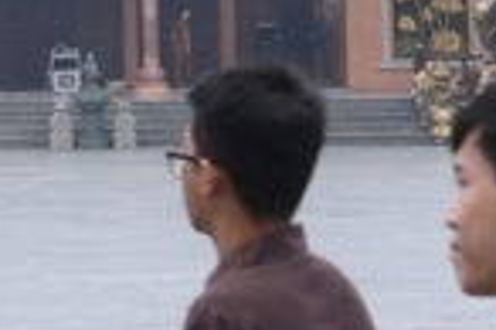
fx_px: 3124
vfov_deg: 5.9
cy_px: -344
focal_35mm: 227
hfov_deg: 8.8
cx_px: -352
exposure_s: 1/100
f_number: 4
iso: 1250
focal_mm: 34
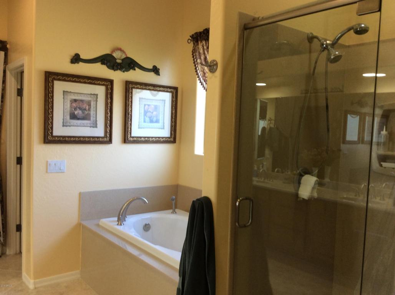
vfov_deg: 44.1
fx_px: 365
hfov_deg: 56.9
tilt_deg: -3.6
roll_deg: -1.0
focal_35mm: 32
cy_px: 148
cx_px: 198
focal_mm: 3.3
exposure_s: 1/24
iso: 50
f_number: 2.4
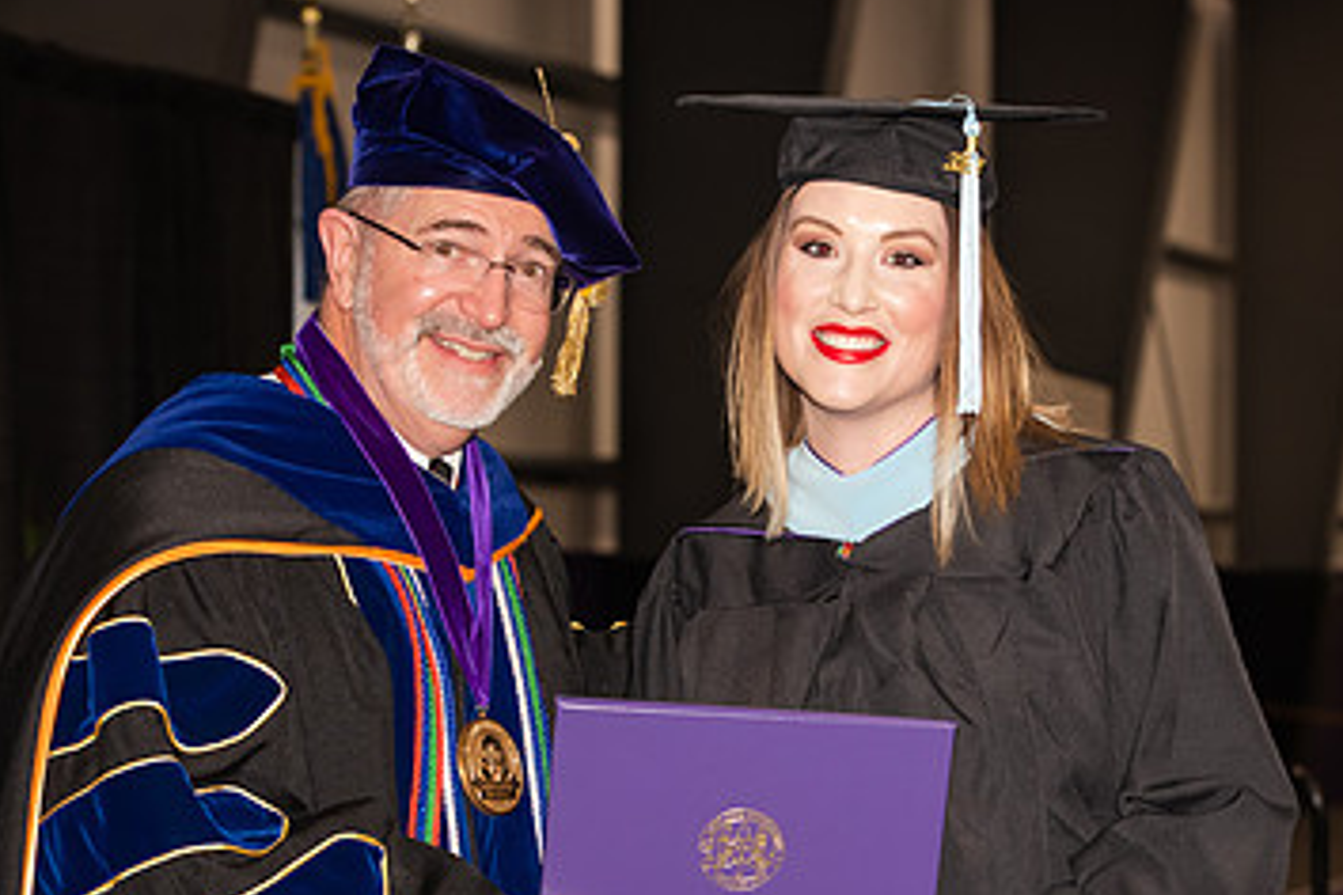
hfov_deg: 15.6
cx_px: 664
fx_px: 4887
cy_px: 673
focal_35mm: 131
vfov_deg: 10.4
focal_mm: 80
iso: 1000
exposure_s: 1/200
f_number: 5.6
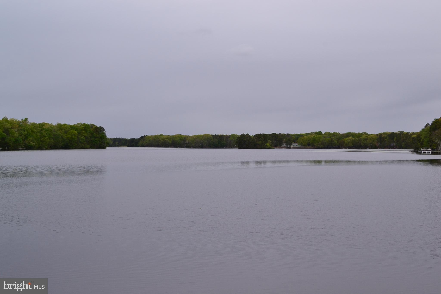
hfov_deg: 37.9
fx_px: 643
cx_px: 220
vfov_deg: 25.7
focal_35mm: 52
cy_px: 147
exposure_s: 1/250
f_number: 10
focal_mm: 35
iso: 400
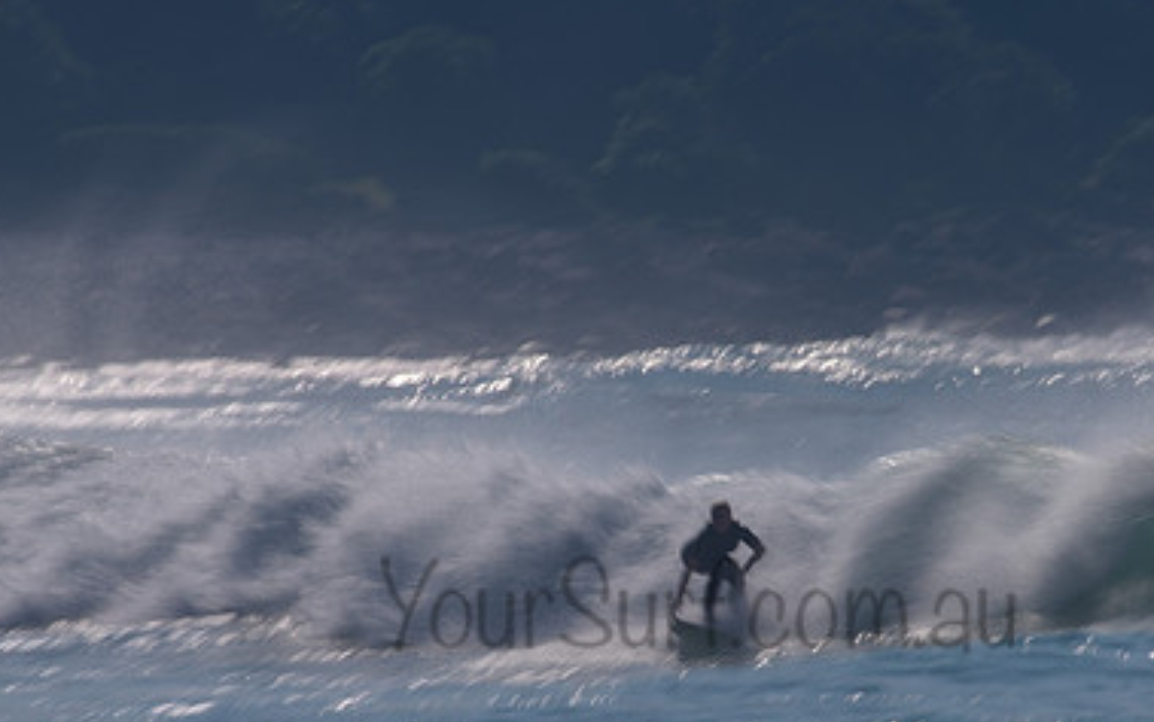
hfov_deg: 2.7
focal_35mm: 781
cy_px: 577
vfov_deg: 1.7
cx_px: 694
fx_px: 24566
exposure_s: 1/20
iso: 31
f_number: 20
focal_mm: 500
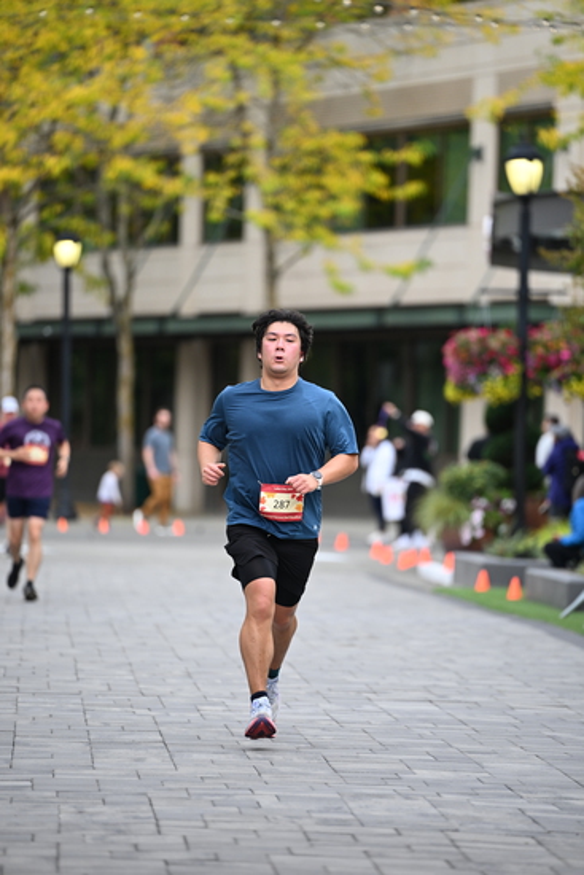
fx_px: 4863
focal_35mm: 200
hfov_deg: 6.9
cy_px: 438
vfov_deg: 10.3
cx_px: 292
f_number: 2.8
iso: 640
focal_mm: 200
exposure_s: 1/1600
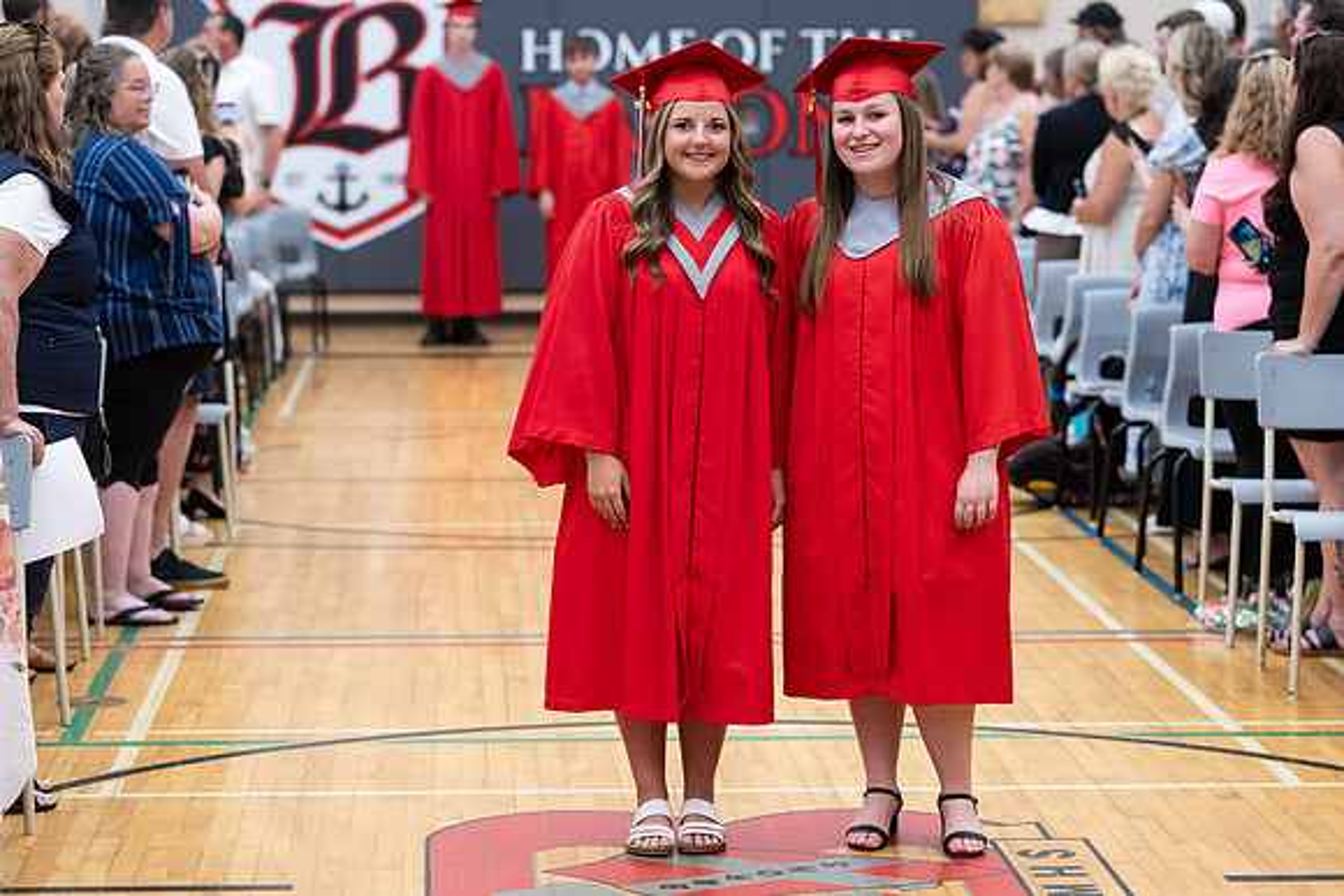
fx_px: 3798
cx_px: 615
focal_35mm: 102
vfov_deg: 13.5
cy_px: 442
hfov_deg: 20.1
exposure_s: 1/200
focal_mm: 85
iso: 1000
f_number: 2.8
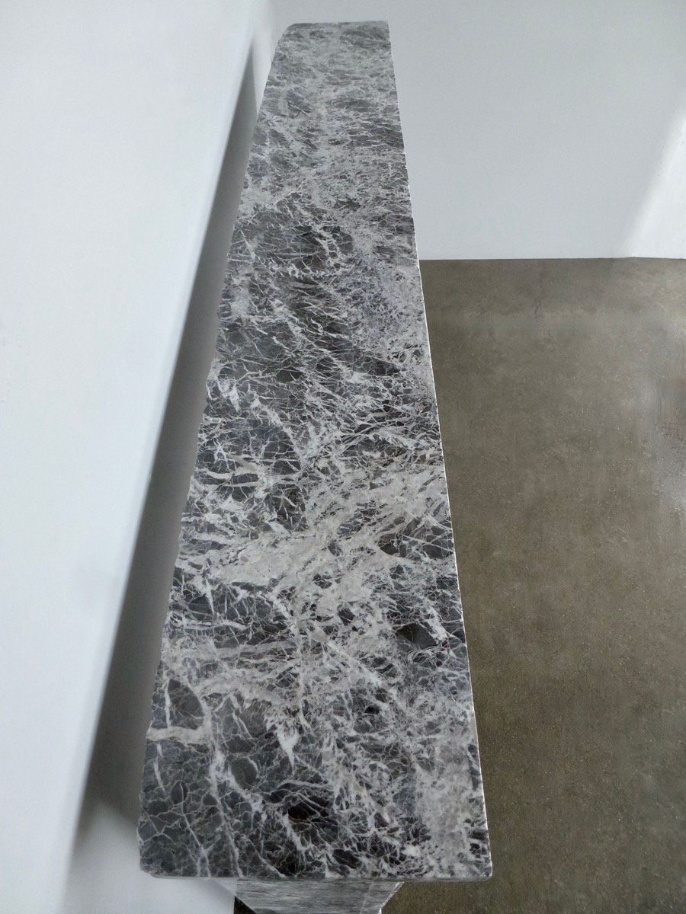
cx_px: 343
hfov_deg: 56.8
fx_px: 634
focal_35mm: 24
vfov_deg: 71.6
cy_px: 457
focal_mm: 4.3
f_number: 3.3
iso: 200
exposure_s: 1/60
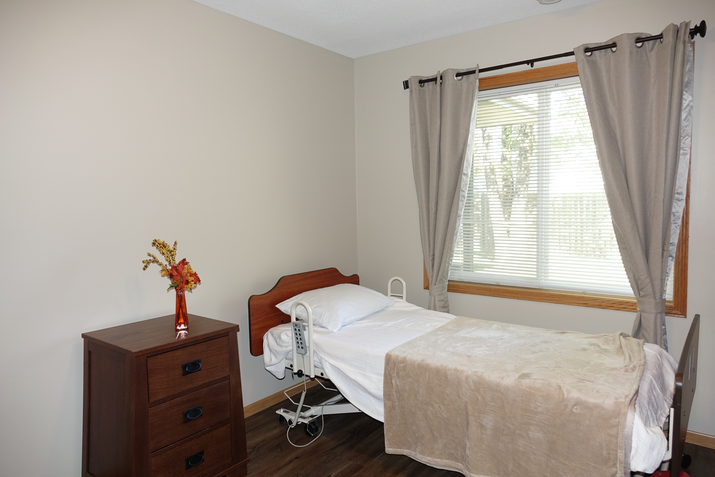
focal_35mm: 24
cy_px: 238
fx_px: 477
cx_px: 358
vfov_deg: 53.1
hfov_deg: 73.7
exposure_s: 1/30
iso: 160
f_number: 2.8
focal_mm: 8.8
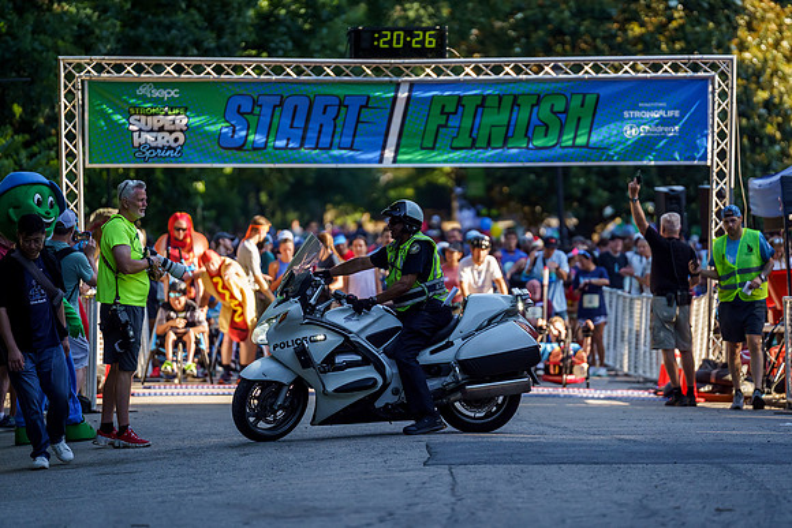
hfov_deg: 9.4
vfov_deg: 6.3
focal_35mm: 219
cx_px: 420
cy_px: 264
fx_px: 4829
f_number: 2.8
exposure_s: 1/3200
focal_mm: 200
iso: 1000
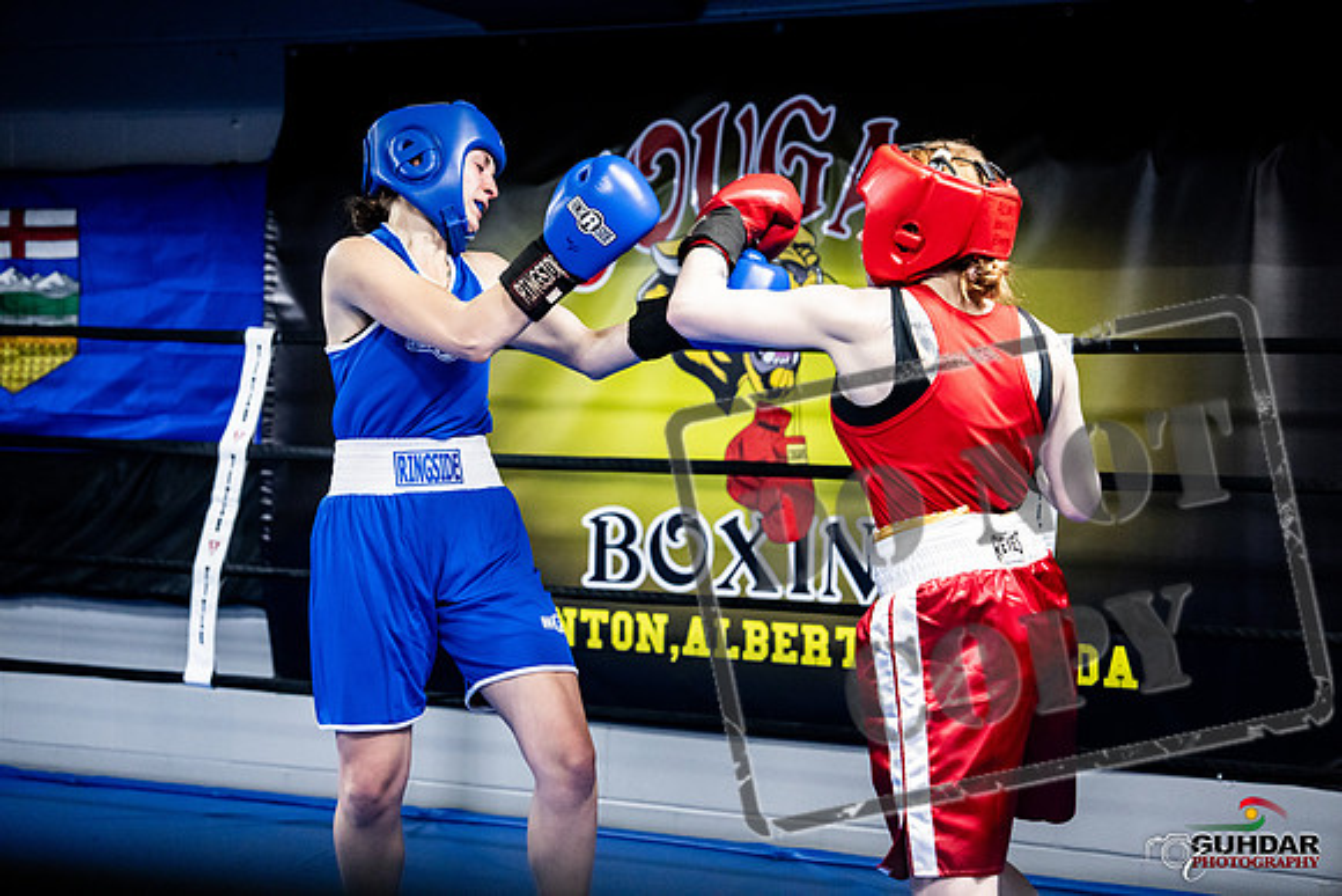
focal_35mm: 70
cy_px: 448
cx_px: 671
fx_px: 2610
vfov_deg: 19.5
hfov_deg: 28.8
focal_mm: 70
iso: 8000
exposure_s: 1/1000
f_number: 2.8
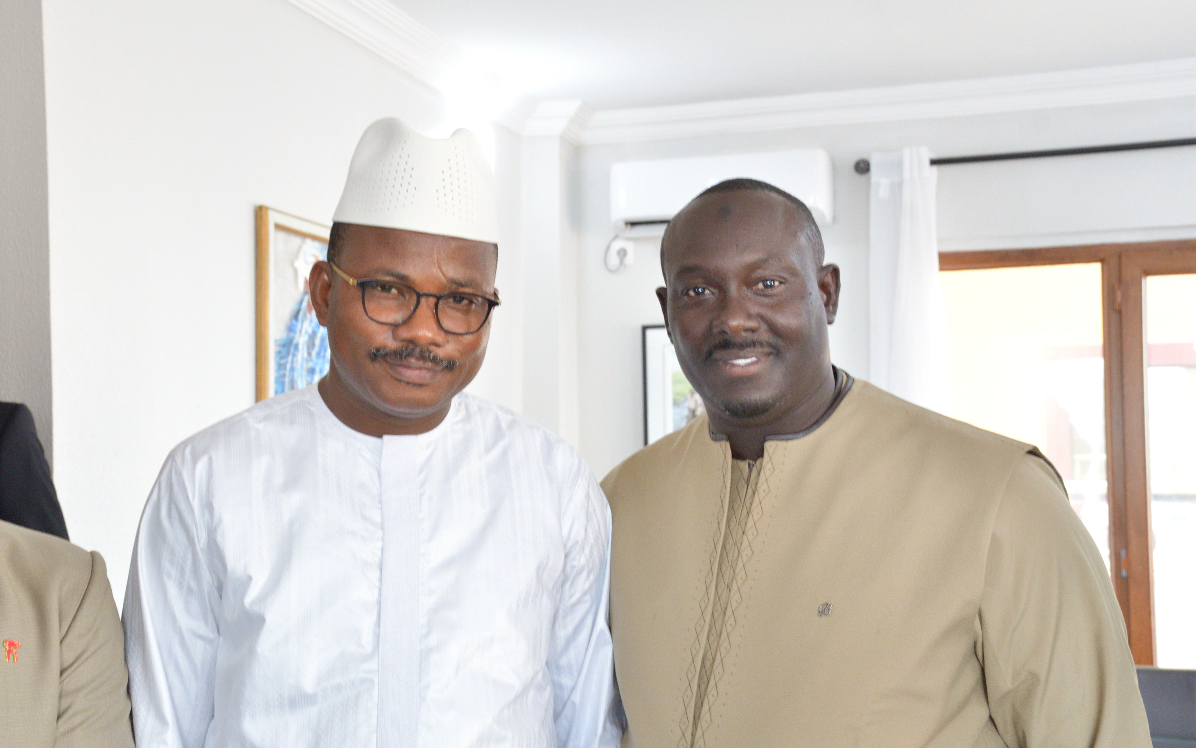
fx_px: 1499
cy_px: 391
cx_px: 598
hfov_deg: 43.5
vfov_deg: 28.0
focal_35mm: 46
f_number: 7.1
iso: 1000
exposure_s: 1/25
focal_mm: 30
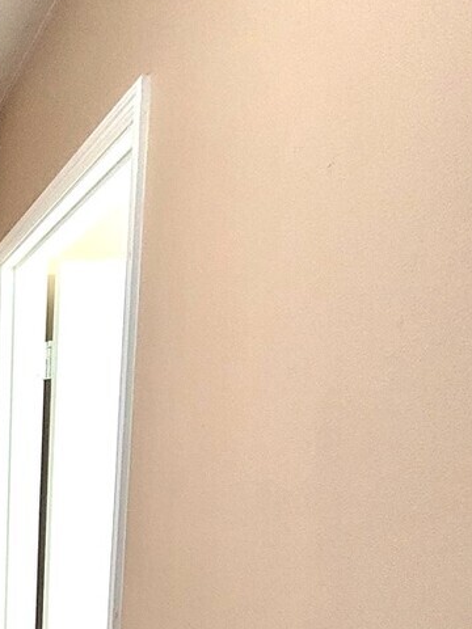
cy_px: 629
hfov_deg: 27.9
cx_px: -193
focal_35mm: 39
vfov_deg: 41.6
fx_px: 709
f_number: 2.2
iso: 250
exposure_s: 1/60
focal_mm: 1.74
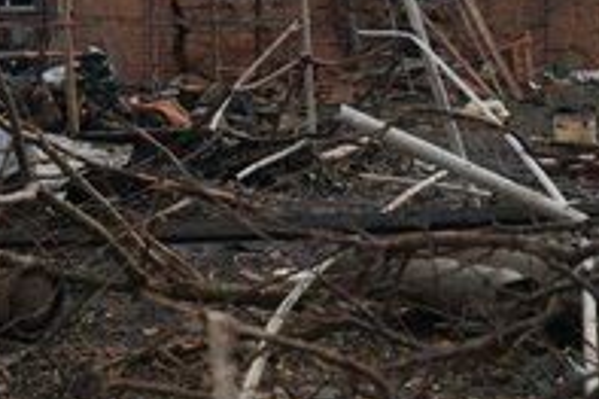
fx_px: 1081
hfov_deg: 31.0
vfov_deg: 20.4
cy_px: 23
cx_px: 277
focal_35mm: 65
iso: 125
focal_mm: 32
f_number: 2.8
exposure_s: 1/80
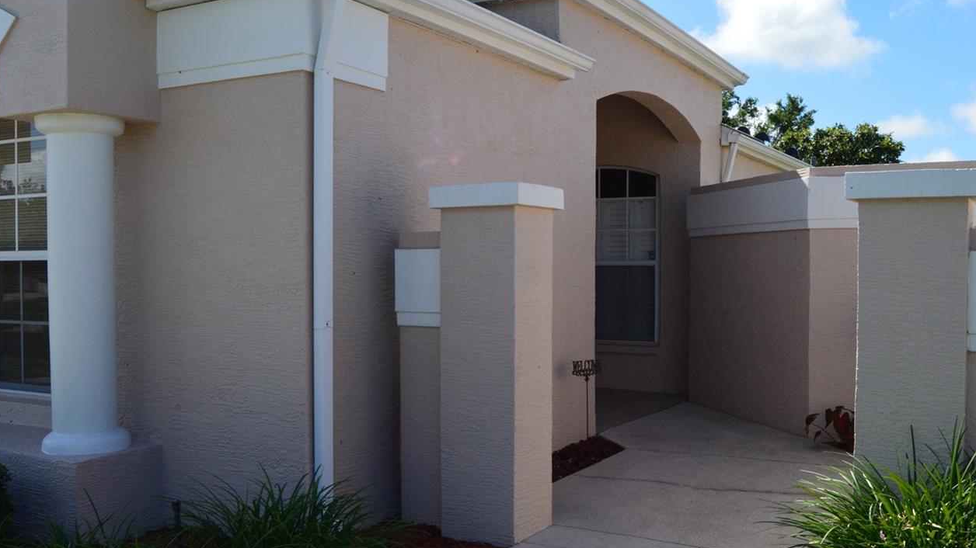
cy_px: 317
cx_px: 529
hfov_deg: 55.2
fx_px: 932
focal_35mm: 36
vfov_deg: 32.8
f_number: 11
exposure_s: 1/400
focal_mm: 18
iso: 400
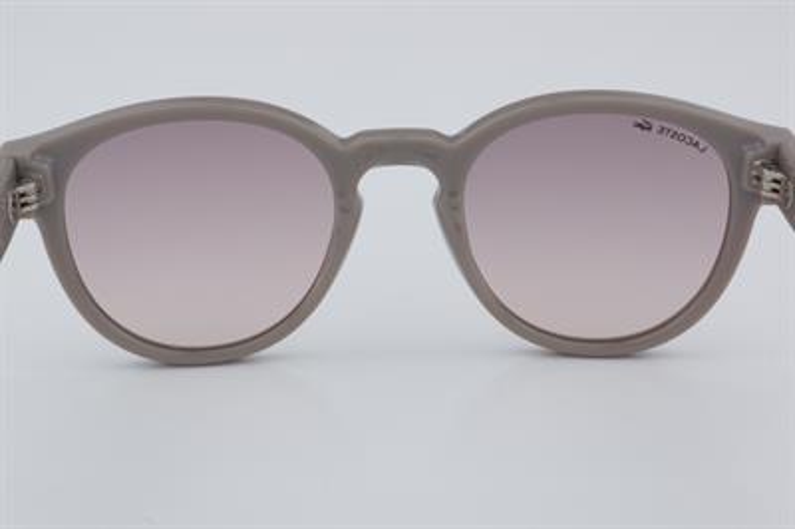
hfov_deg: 27.0
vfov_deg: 18.2
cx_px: 398
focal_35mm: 75
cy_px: 264
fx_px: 1655
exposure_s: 1/4
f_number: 32
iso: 100
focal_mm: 50
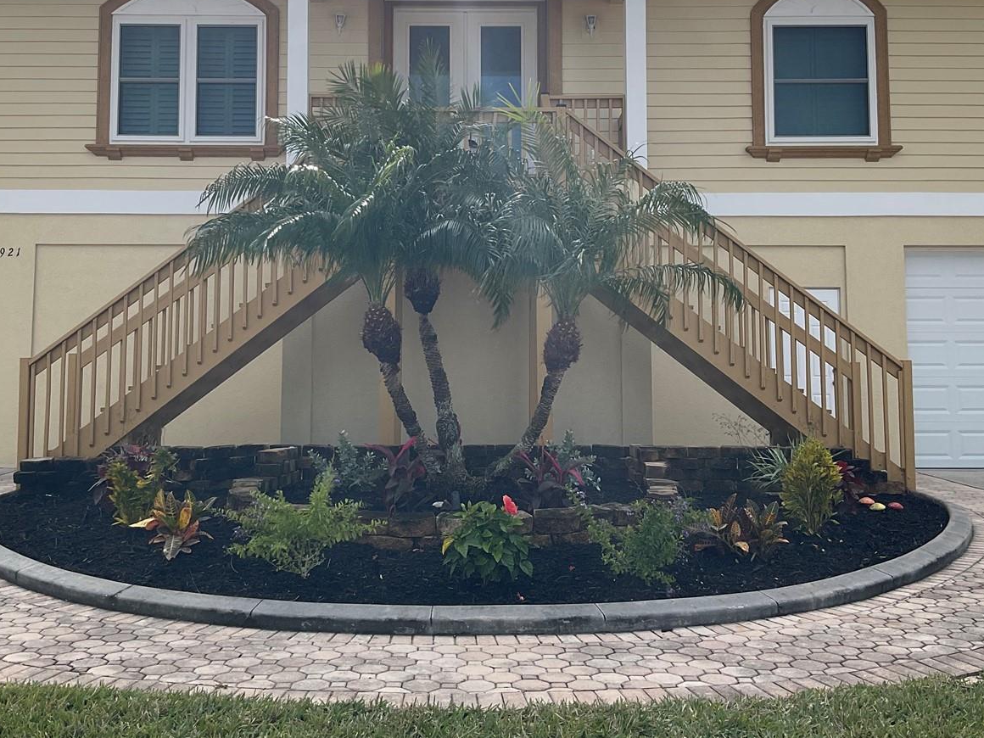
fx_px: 1137
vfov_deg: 35.8
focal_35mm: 40
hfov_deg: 46.8
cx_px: 467
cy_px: 280
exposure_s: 1/2227
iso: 16
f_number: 1.8
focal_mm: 3
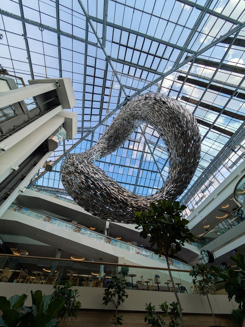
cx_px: 122
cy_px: 164
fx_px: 132
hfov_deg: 85.7
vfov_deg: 102.0
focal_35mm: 14
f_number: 2.2
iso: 48
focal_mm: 1.83
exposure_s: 1/1119
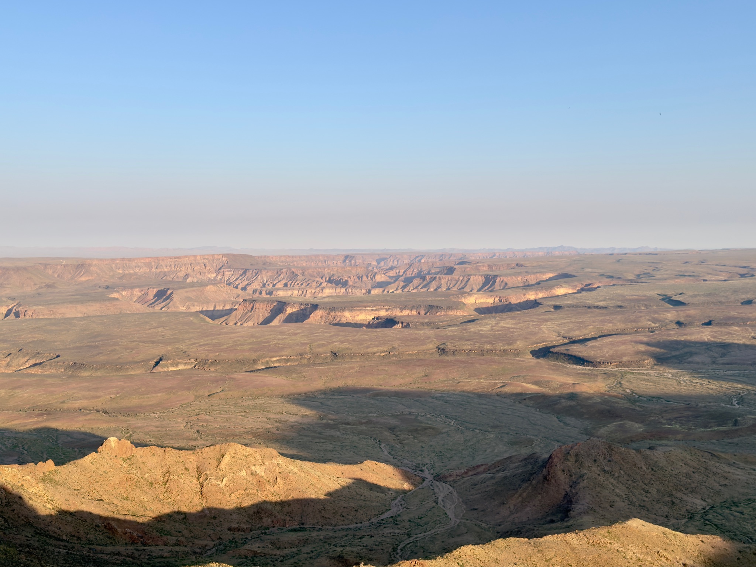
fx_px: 764
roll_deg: +0.4
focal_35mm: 35
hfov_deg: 52.6
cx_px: 378
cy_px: 284
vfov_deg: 40.7
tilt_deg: -3.0
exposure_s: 1/2882
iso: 100
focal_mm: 6.76
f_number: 1.78
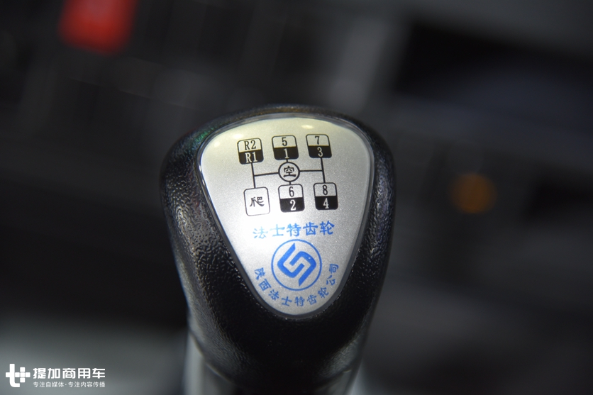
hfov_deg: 17.1
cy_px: 198
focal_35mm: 120
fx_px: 1976
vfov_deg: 11.4
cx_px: 296
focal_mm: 120
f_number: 4
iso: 1250
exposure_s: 1/60
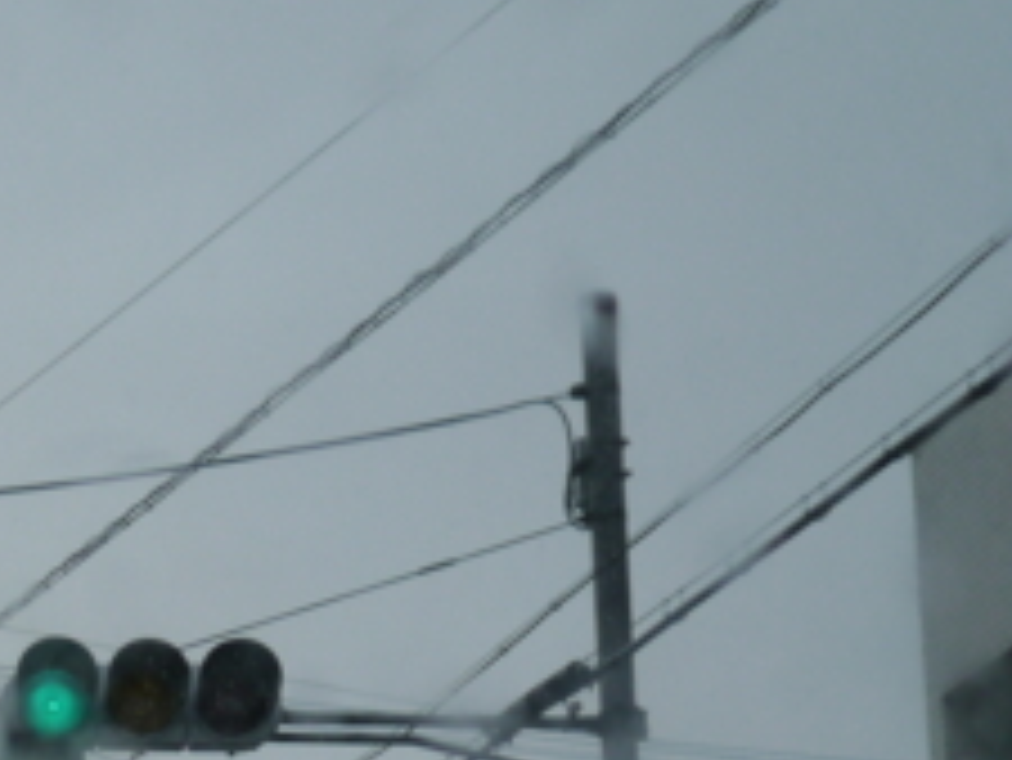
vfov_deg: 11.1
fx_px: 3744
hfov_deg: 14.8
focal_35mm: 128
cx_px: -261
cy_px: 1151
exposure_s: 1/1300
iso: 160
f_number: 2.2
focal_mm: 20
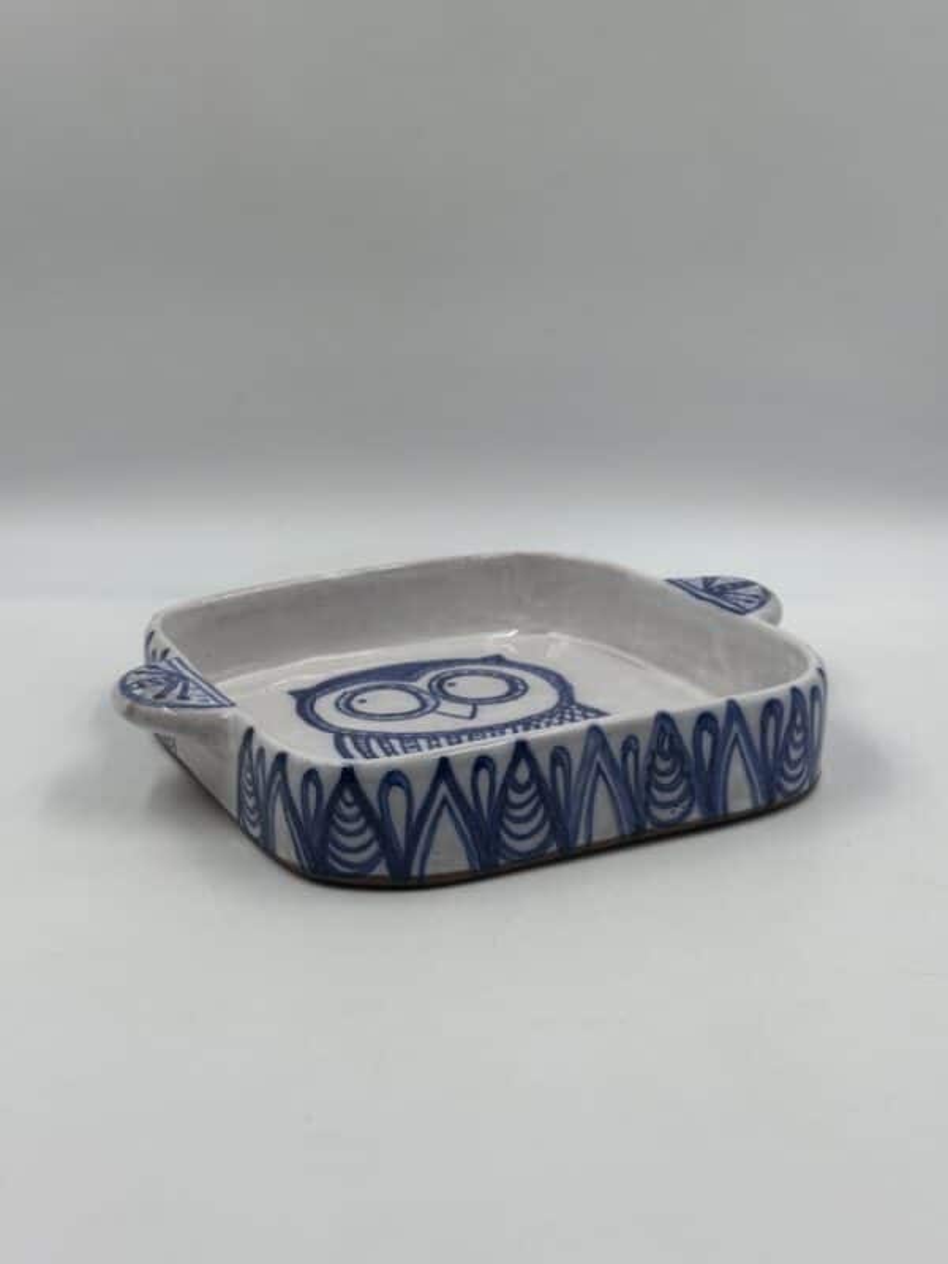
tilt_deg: -18.9
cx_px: 474
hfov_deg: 30.3
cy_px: 632
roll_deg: -1.3
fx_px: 1753
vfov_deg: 39.7
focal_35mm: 48
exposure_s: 1/729
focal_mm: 6.86
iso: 64
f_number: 1.78
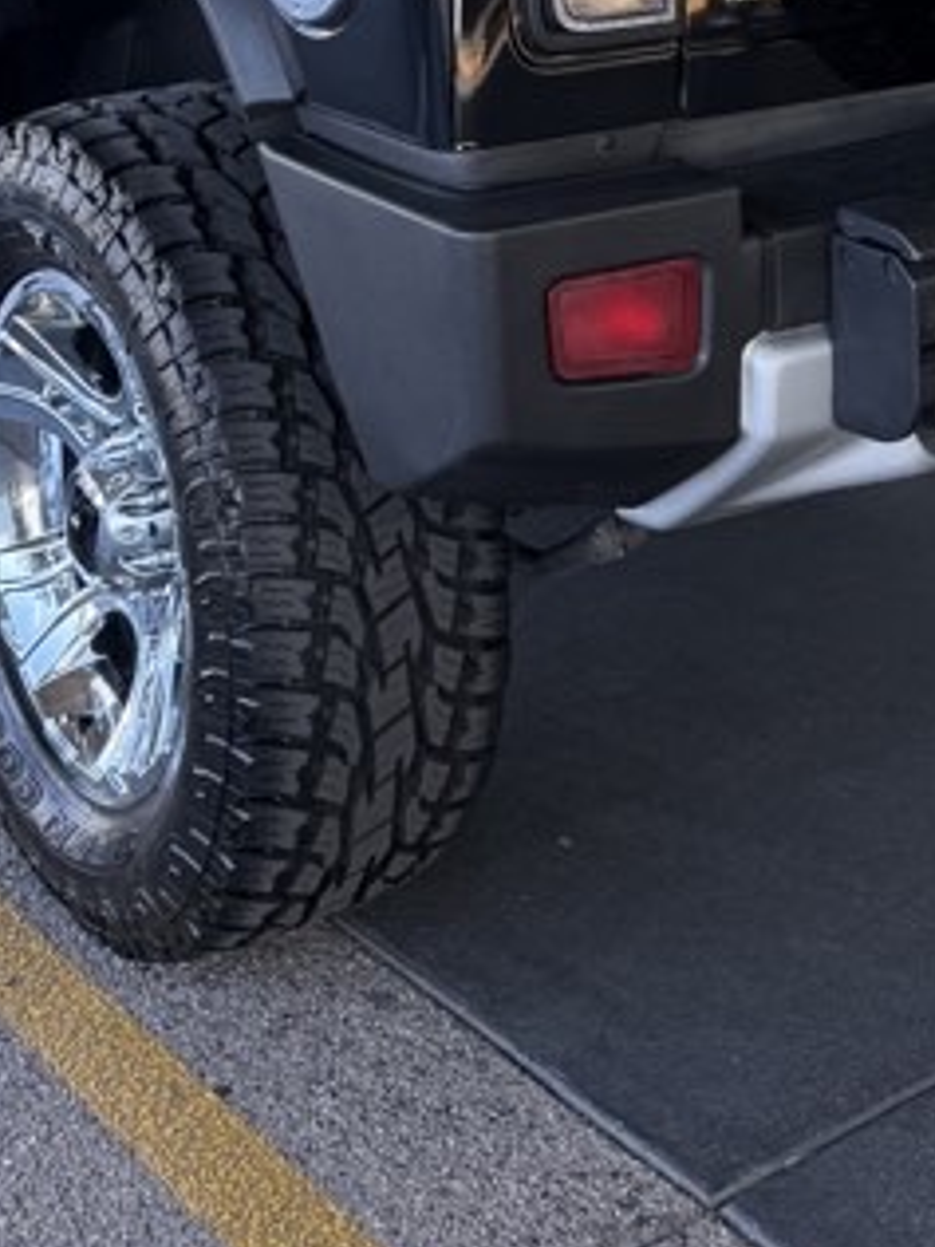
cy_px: -276
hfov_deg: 20.1
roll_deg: -1.1
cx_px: 596
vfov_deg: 24.1
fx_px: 2629
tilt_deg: -5.1
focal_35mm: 73
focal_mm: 6.76
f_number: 1.78
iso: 64
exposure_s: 1/212
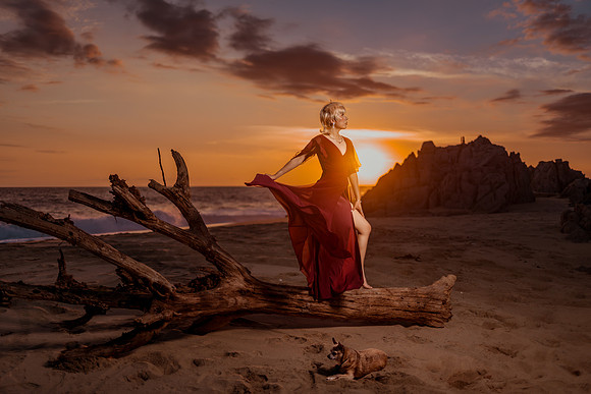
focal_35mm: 35
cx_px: 296
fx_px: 575
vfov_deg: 37.9
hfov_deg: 54.4
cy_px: 197
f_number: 1.4
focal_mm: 35
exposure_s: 1/2500
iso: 50
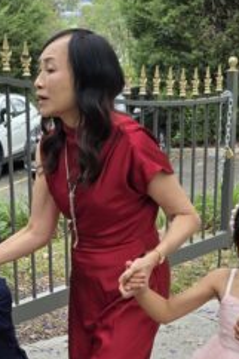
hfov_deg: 17.2
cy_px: 277
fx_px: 788
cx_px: 61
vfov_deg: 25.3
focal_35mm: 79
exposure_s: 1/180
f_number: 1.7
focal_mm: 6.3
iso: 50
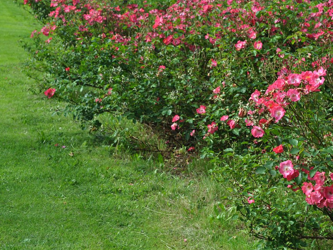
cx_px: 163
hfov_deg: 21.6
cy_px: 126
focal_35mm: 91
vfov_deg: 16.3
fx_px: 871
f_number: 8
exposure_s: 1/250
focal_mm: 55
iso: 200
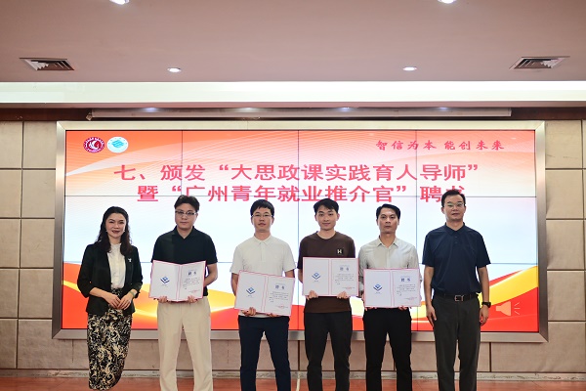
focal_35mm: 42
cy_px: 196
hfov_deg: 46.4
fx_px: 684
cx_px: 293
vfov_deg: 31.9
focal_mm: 28
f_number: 2.8
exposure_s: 1/320
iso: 800
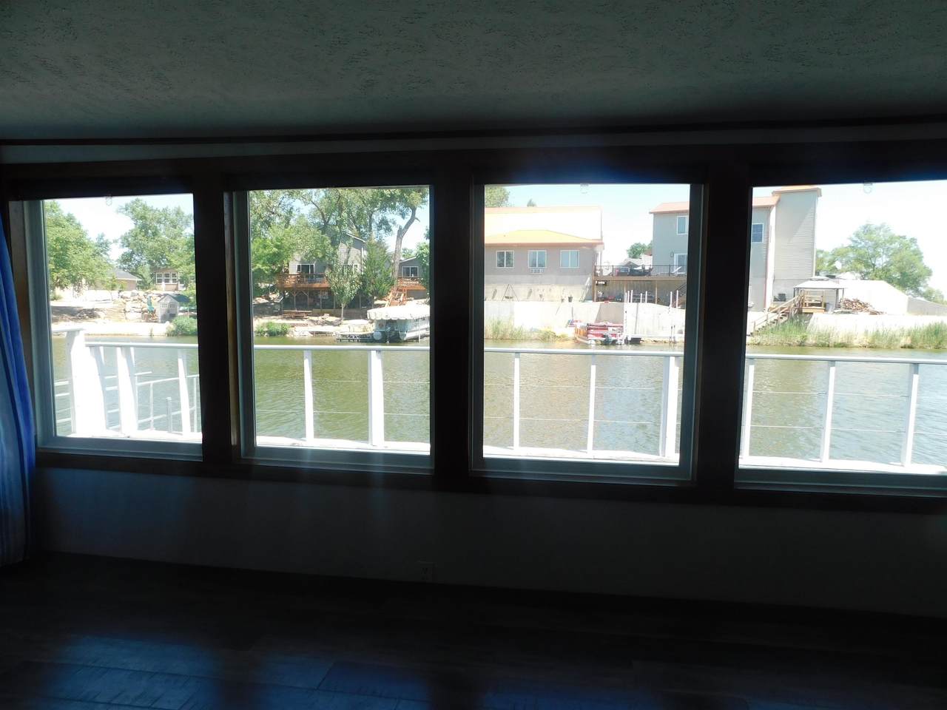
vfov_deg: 58.9
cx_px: 474
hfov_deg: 73.9
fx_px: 629
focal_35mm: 23
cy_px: 355
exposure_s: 1/320
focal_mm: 4
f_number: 3
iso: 125
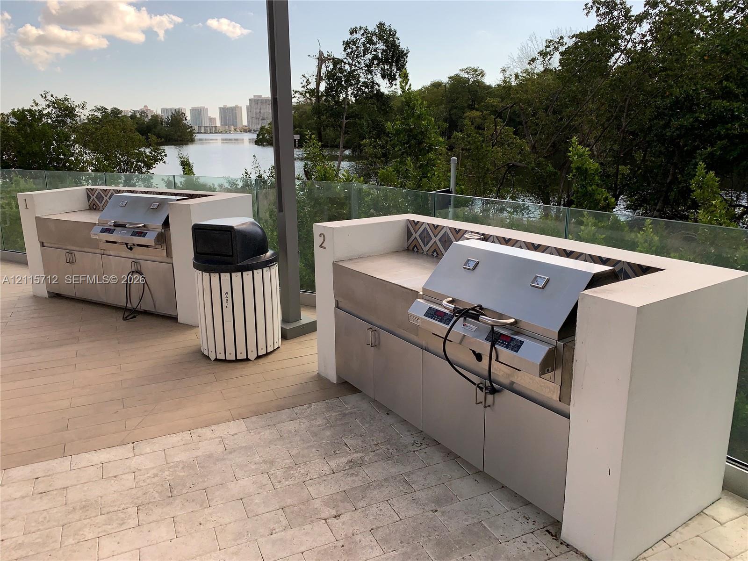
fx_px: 562
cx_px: 374
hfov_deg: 67.3
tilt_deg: -13.2
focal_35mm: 26
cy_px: 280
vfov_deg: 53.1
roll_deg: +0.7
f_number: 1.8
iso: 25
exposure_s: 1/2481
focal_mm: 4.25
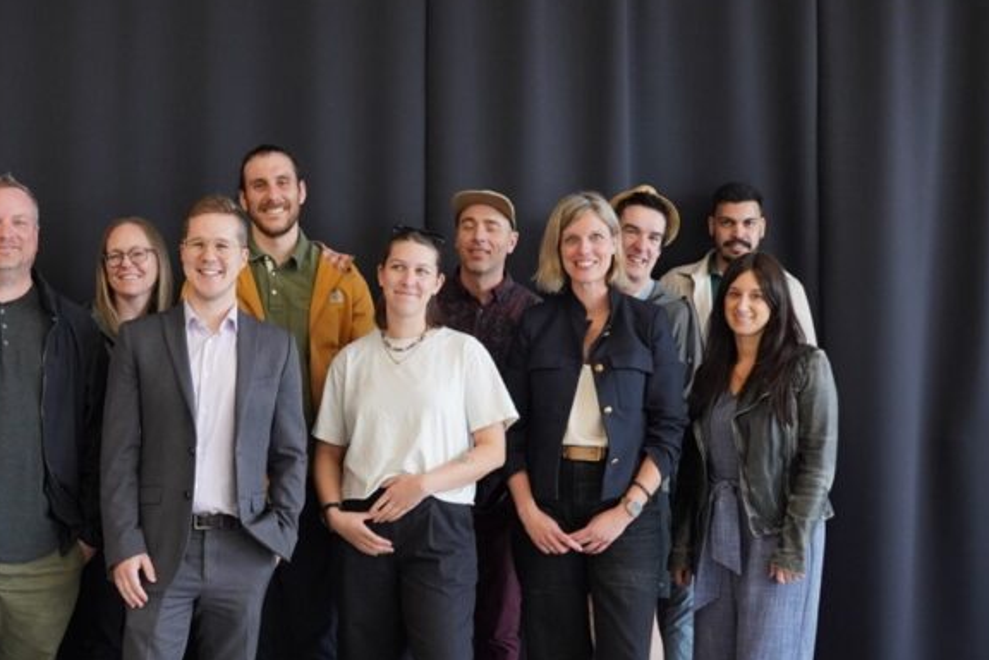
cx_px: 311
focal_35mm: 48
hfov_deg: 40.5
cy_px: 455
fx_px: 1319
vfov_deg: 27.8
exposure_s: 1/200
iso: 800
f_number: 3.5
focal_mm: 18
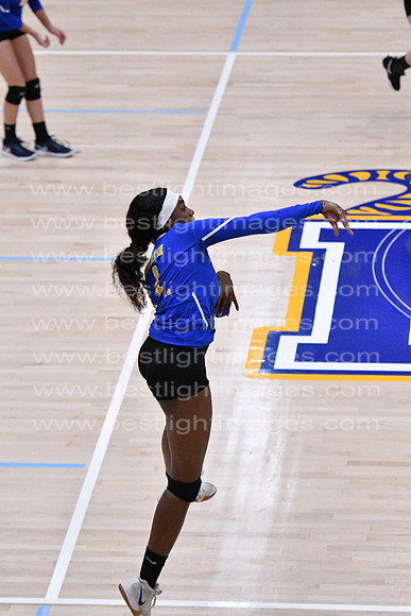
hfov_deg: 7.9
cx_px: 206
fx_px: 2978
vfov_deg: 11.8
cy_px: 308
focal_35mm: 174
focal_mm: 116
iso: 6400
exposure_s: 1/1250
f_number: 3.2
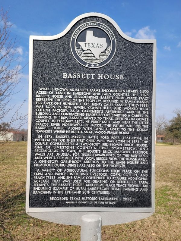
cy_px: 120
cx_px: 90
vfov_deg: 67.3
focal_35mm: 26
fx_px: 181
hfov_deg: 53.1
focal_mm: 5.4
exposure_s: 1/2222
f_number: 1.8
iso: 40
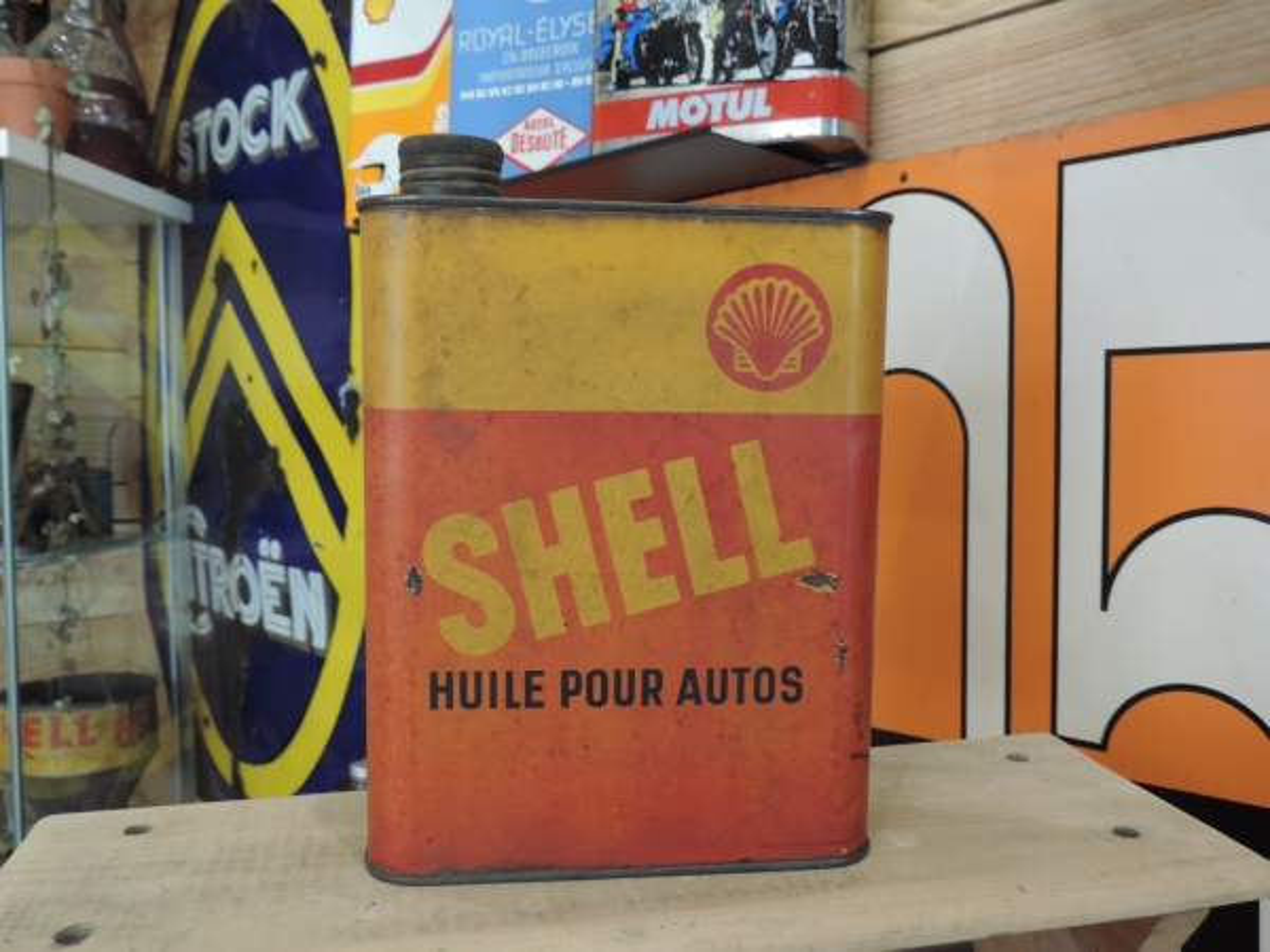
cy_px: 476
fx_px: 1101
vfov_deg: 46.8
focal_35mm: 30
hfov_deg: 60.0
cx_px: 635
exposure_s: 1/30
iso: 220
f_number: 3.1
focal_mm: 5.3
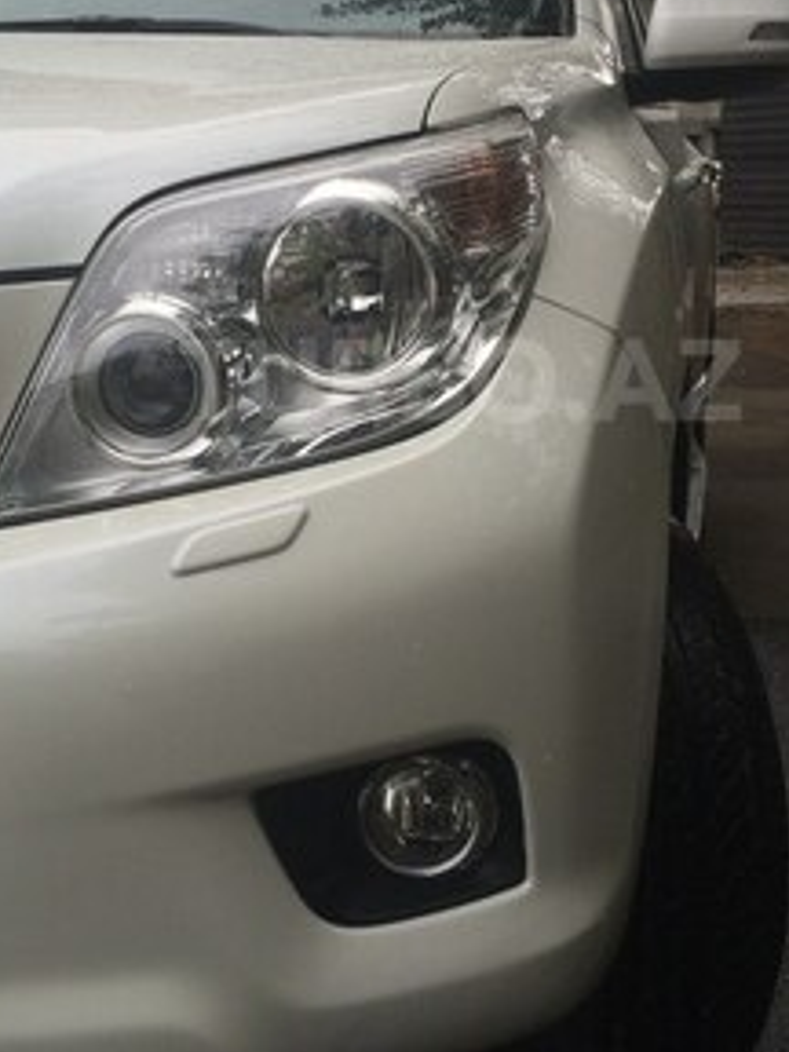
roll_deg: +0.7
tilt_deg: -7.3
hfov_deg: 29.1
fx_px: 1520
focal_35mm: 50
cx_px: 460
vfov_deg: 37.9
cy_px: 380
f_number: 2.2
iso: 32
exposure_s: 1/336
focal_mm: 4.15
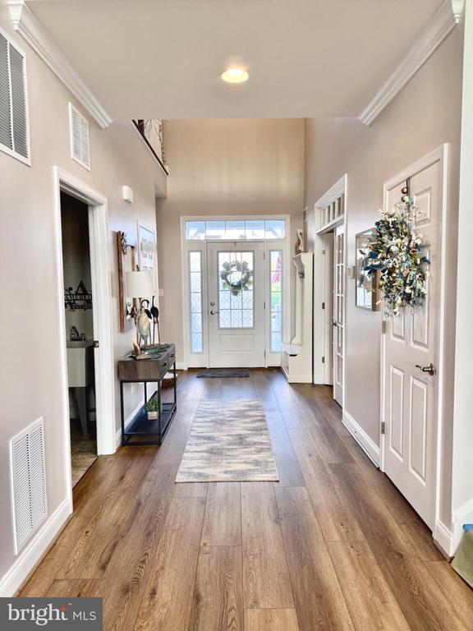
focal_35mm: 24
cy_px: 316
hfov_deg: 56.8
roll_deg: +0.3
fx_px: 437
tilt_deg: -5.8
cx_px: 236
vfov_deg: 71.6
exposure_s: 1/120
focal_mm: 6.76
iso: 125
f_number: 1.78
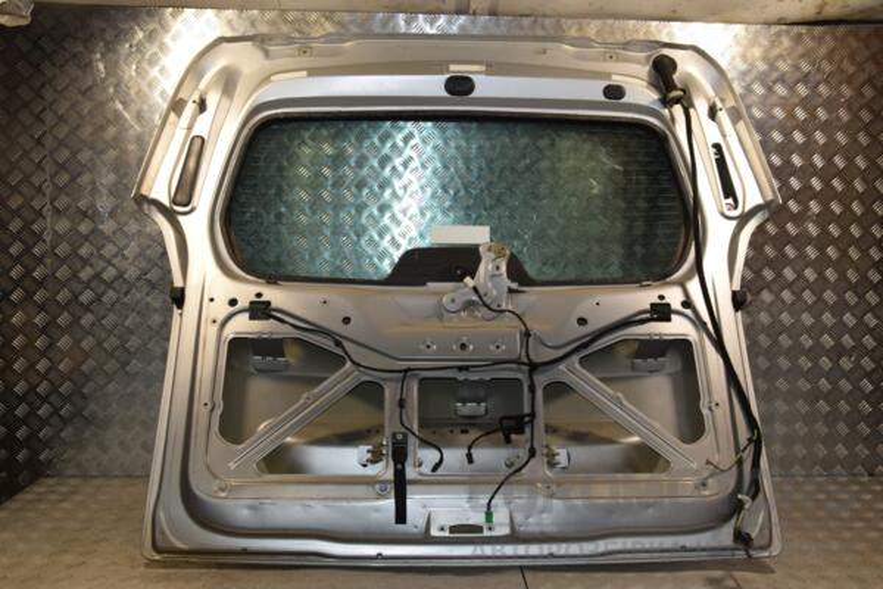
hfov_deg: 57.2
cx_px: 442
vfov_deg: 40.0
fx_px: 809
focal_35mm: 33
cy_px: 294
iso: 800
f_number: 9
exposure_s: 1/200
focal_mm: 22
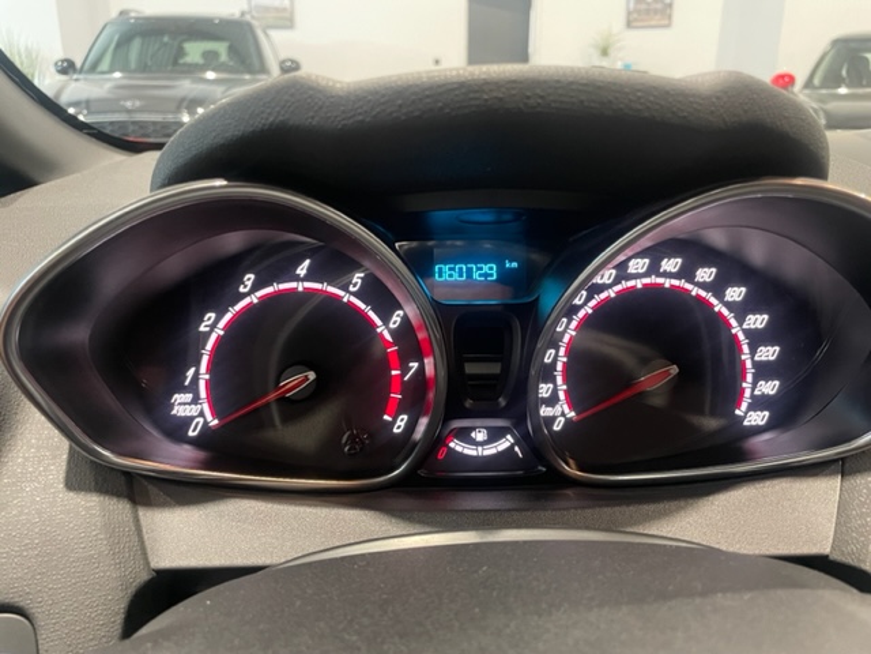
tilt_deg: -20.3
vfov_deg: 53.1
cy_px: 327
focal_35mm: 26
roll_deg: +0.6
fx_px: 654
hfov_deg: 67.3
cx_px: 436
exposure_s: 1/36
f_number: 1.6
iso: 640
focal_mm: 4.2
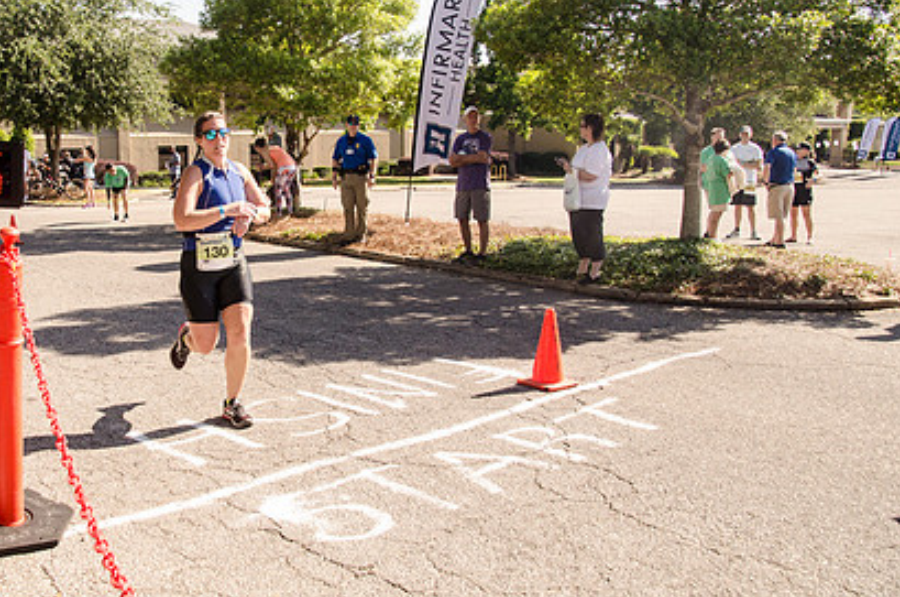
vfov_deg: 38.6
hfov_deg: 54.5
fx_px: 848
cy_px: 245
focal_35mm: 34
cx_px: 284
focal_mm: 16
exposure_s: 1/1600
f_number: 5
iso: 640
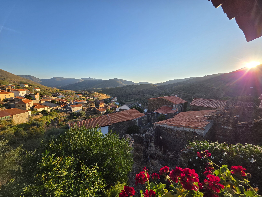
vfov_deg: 89.9
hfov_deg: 106.2
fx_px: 98
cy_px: 98
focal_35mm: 13
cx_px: 131
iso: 40
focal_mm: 2.2
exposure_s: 1/1269
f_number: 1.9
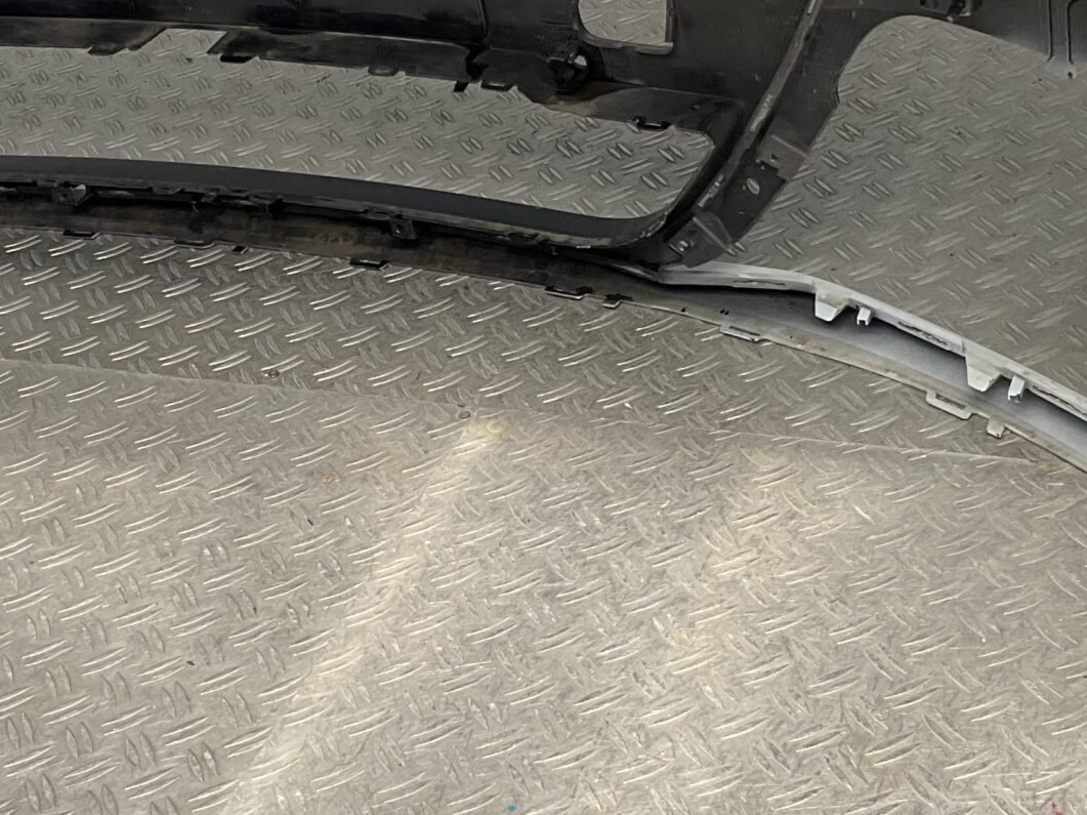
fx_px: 2197
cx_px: 460
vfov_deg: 21.0
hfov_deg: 27.7
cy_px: 414
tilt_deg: -35.8
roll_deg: +12.3
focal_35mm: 70
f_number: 1.8
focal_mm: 3
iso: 16
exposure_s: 1/524
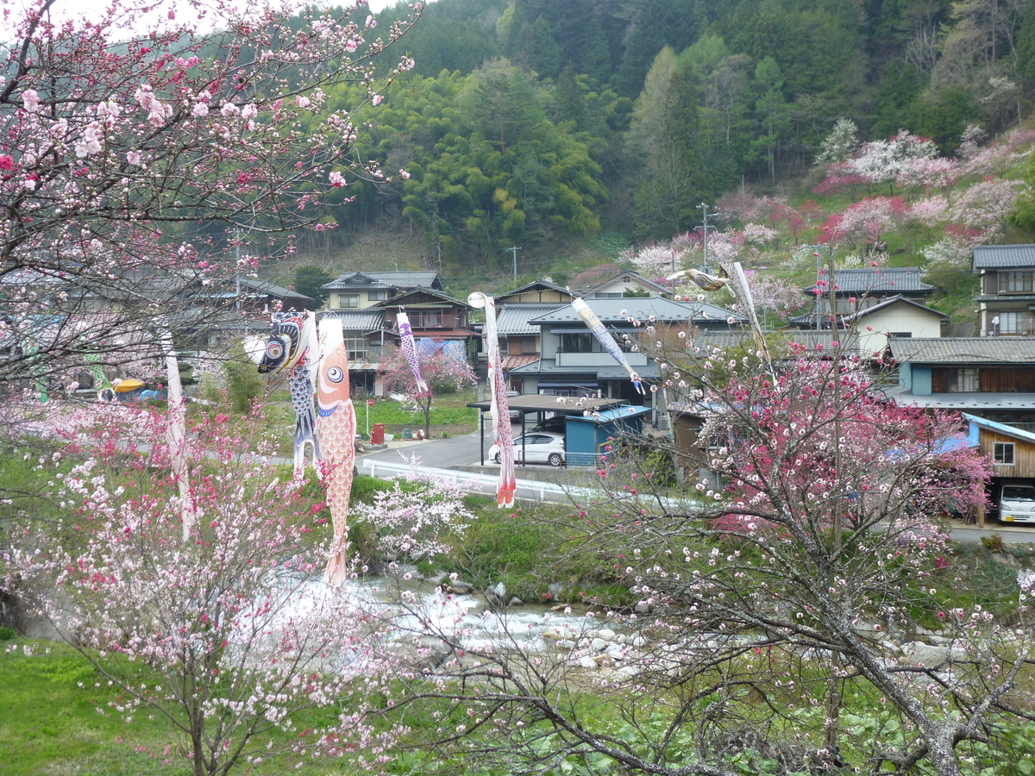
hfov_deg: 47.9
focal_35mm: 39
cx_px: 518
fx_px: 1166
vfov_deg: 36.8
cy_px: 388
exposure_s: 1/80
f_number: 3.7
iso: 100
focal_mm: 6.9
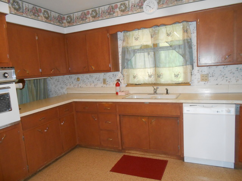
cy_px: 90
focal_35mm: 26
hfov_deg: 67.3
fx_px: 182
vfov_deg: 53.1
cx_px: 121
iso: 400
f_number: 3.5
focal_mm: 4.6
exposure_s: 1/25
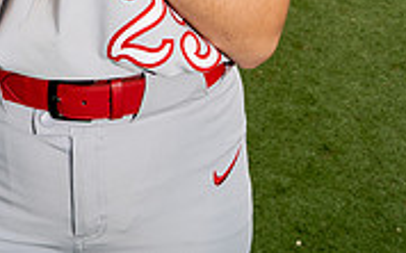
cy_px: -258
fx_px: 995
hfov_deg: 22.9
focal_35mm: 90
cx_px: 121
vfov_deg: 12.7
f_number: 8
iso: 125
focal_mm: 35
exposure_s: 1/250
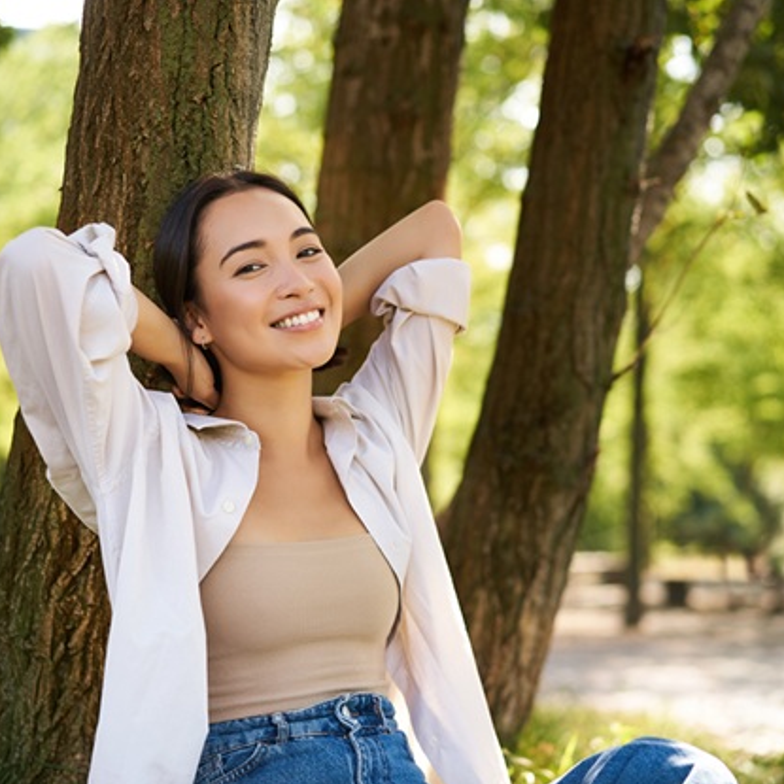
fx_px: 1819
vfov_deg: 24.3
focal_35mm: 71
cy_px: 395
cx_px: 404
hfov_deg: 24.3
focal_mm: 55
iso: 100
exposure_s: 1/500
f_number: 2.2
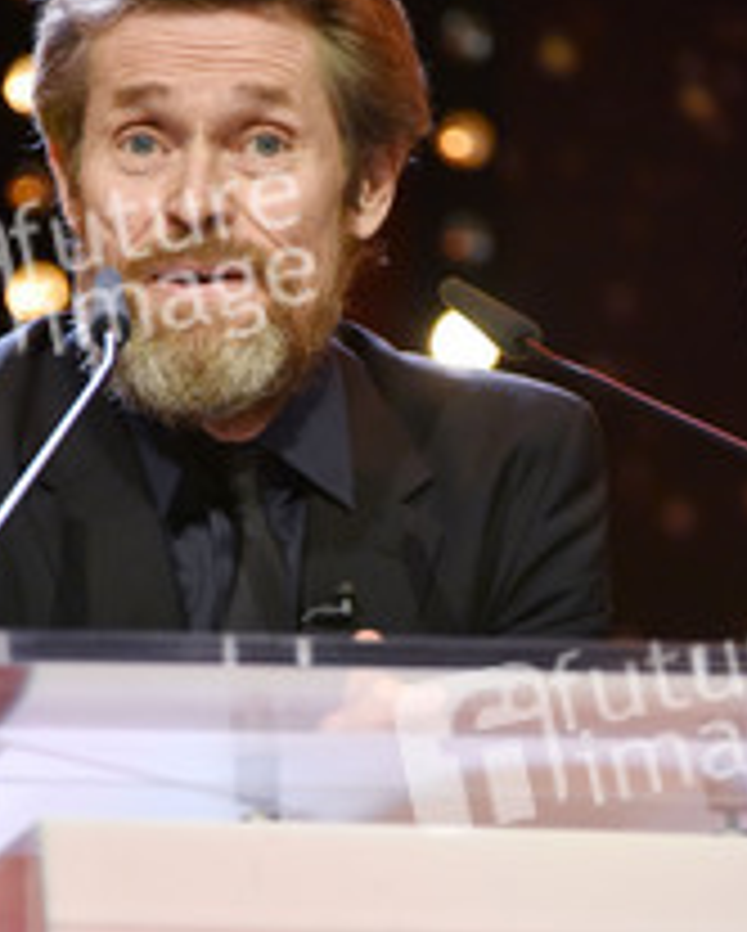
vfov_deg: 4.3
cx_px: 216
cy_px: 504
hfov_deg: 3.4
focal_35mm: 453
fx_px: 12500
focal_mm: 250
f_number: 5.6
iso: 4000
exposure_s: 1/125
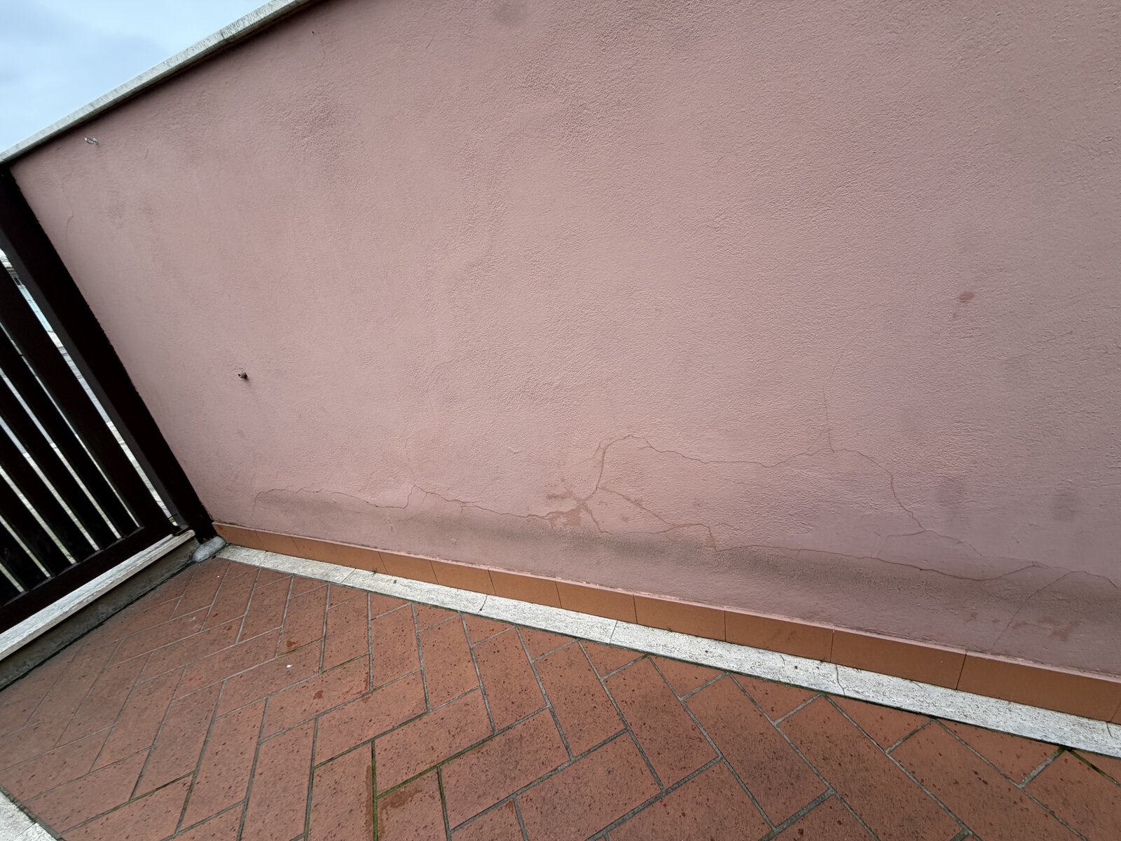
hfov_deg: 102.1
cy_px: 420
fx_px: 453
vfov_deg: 85.7
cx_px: 560
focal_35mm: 14
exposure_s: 1/231
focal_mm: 2.22
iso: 40
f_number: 2.2
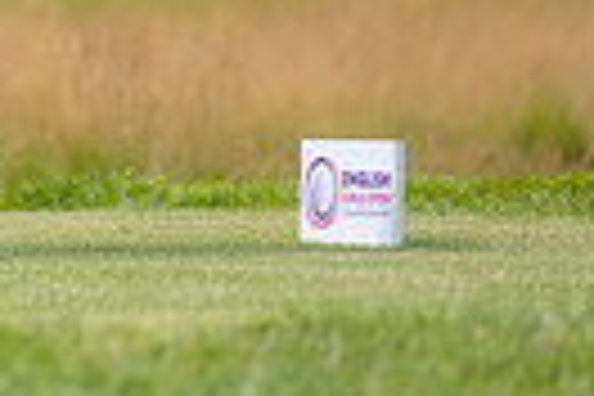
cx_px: -670
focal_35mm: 1321
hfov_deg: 1.6
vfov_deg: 1.0
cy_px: -434
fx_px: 21795
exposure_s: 1/640
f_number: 5.6
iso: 200
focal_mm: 300
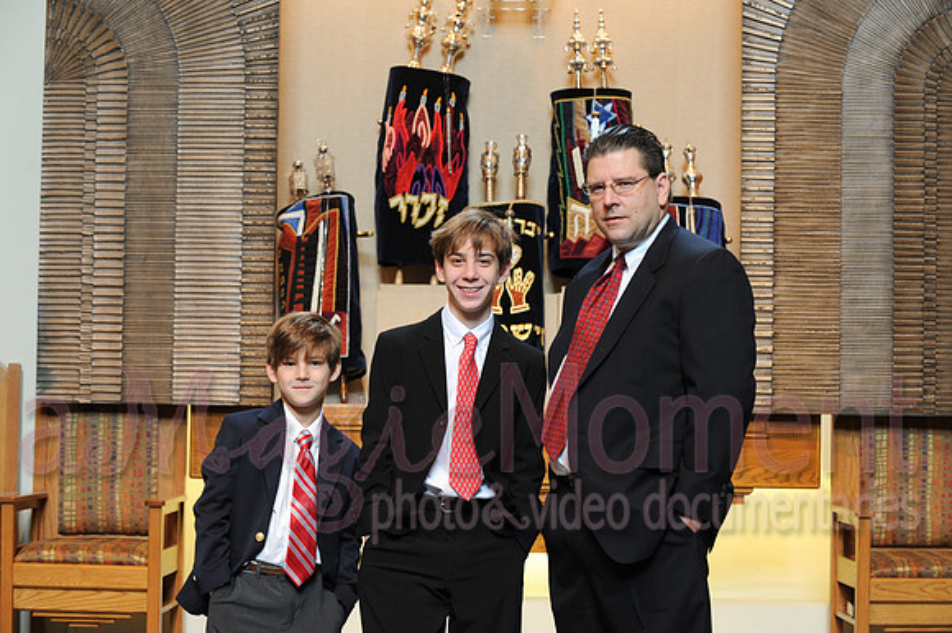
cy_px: 316
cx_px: 476
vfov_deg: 16.6
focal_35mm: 82
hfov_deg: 24.8
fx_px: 2167
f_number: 5.6
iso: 500
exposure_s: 1/25
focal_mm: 82
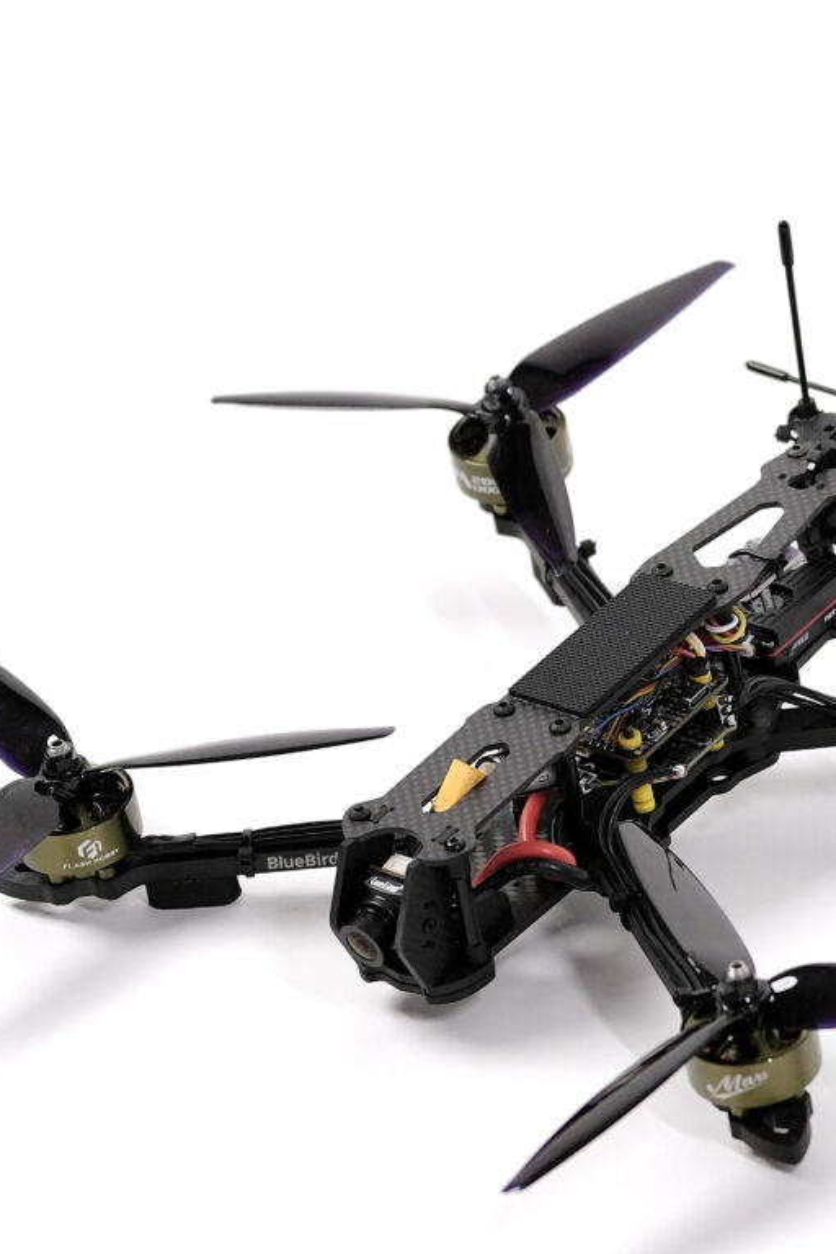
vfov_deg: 9.2
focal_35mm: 224
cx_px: 594
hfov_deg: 6.1
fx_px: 7802
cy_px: 581
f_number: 2.8
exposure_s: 1/125
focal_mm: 56
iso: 1000
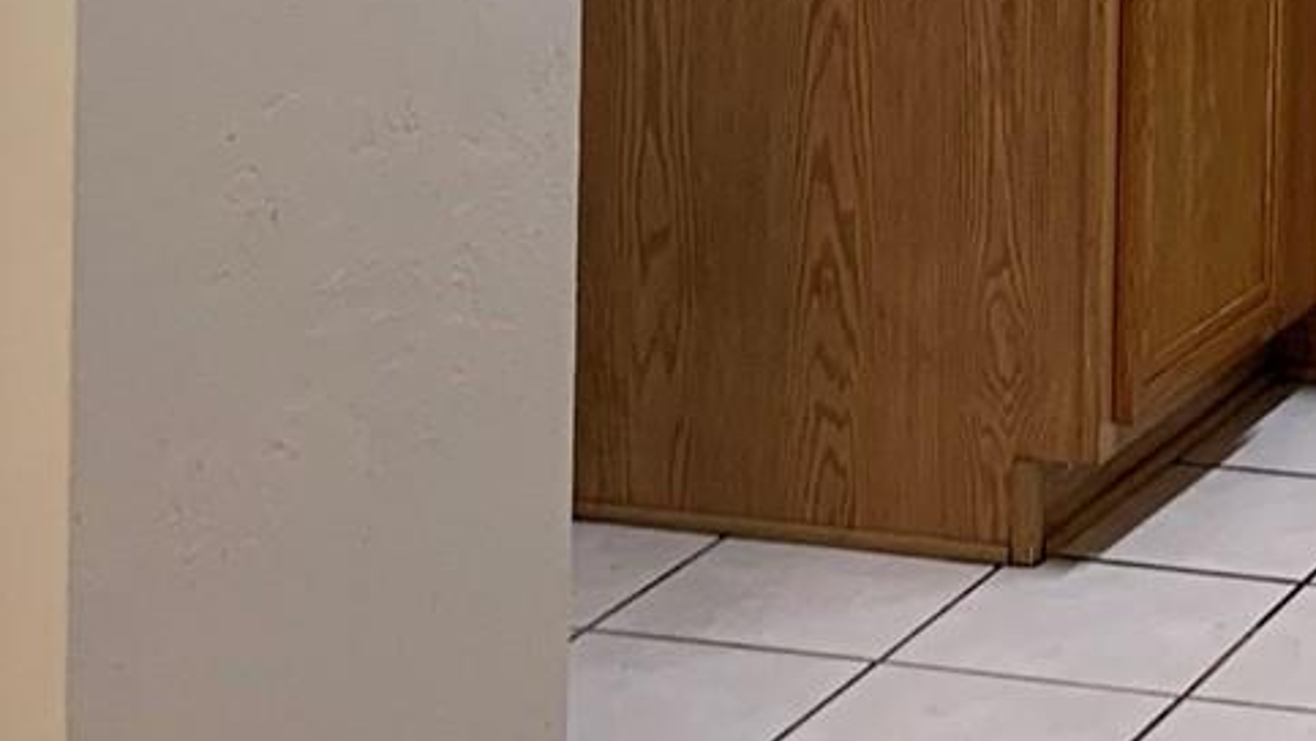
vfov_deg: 9.2
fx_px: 4189
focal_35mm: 120
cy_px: -956
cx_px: 1918
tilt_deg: -1.4
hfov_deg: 16.4
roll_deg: -0.3
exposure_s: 1/60
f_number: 1.8
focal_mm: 4.25
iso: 64
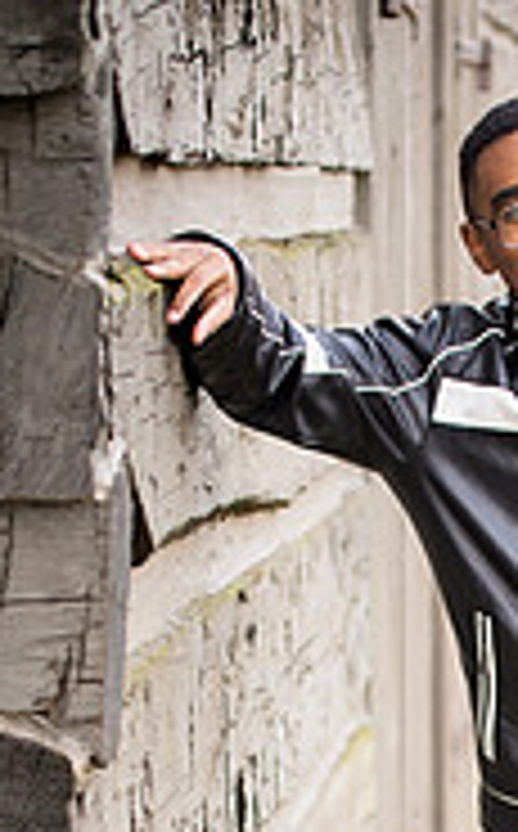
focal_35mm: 174
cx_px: 590
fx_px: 3946
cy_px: 859
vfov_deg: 11.9
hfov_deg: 7.5
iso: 200
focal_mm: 70
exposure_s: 1/50
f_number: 2.8
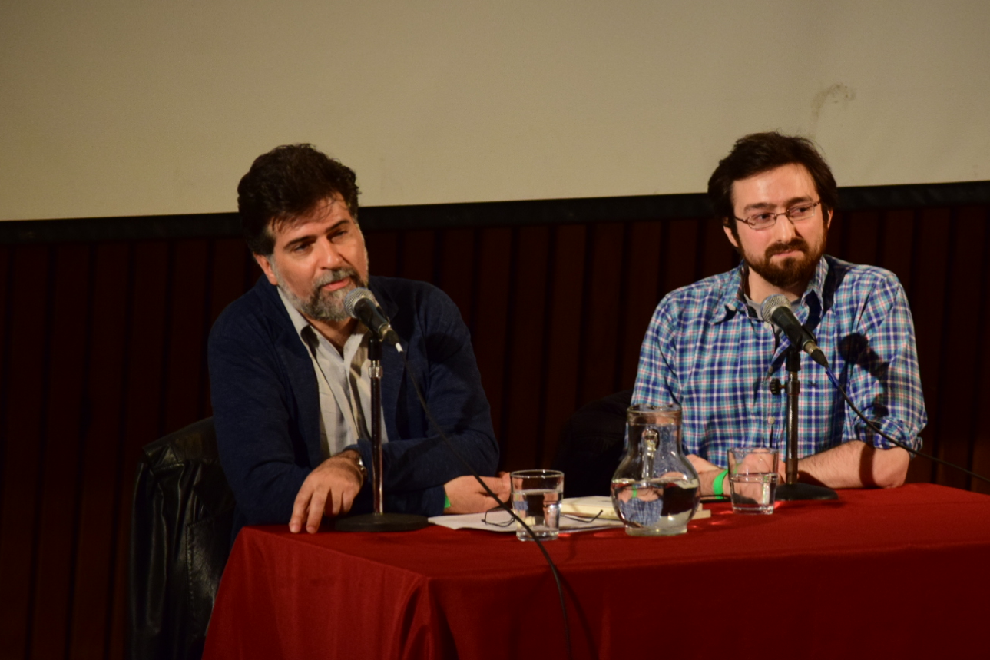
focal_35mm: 264
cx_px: 581
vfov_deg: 5.2
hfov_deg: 7.8
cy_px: 317
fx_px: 7259
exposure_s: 1/60
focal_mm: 140
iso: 1250
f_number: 5
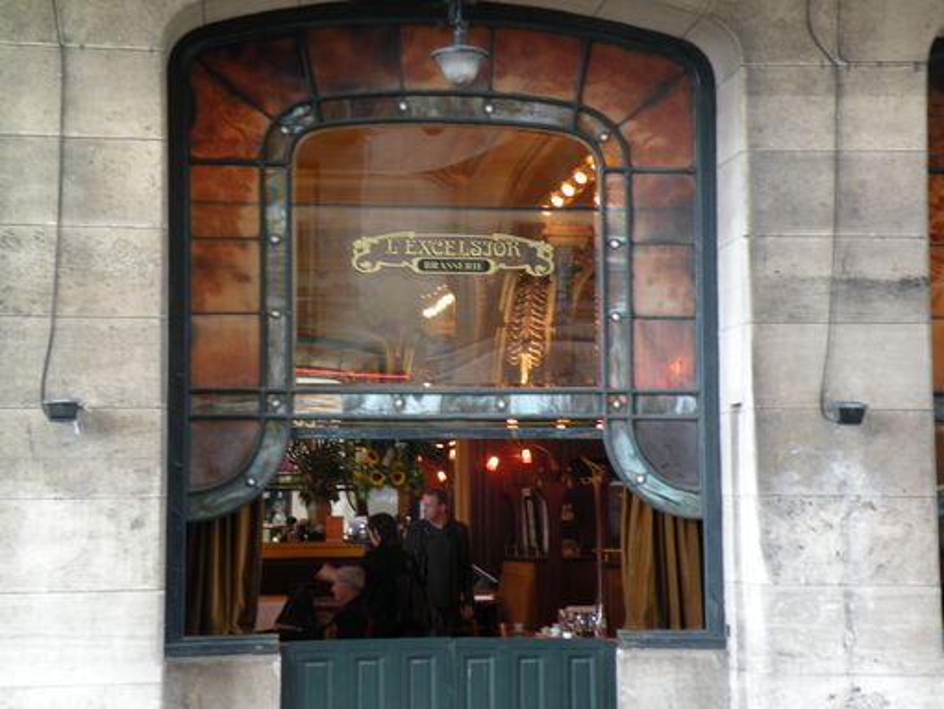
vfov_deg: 19.4
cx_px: 472
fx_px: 2074
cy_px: 354
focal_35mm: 76
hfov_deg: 25.6
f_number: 4
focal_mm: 13.4
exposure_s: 1/12
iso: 64
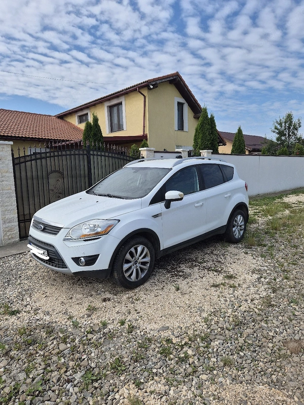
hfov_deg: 58.9
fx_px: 269
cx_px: 152
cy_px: 202
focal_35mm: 23
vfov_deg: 73.9
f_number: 1.8
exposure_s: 1/2000
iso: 25
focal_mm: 5.4
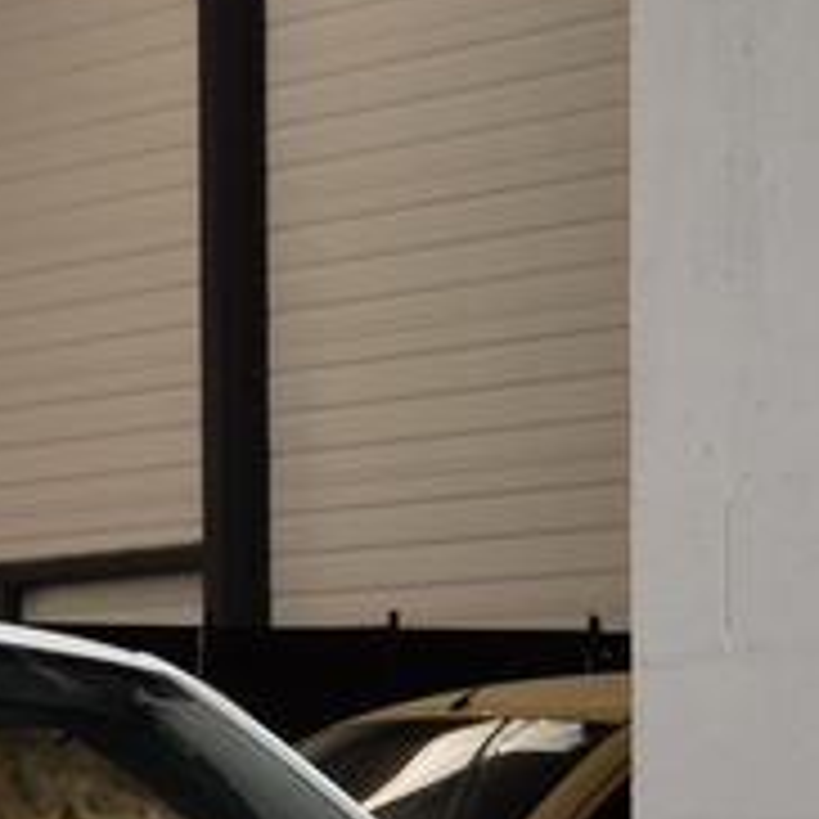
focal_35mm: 185
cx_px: -162
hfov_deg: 9.3
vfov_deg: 9.1
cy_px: 1332
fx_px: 4952
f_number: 3.9
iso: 200
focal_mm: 19
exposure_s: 1/60
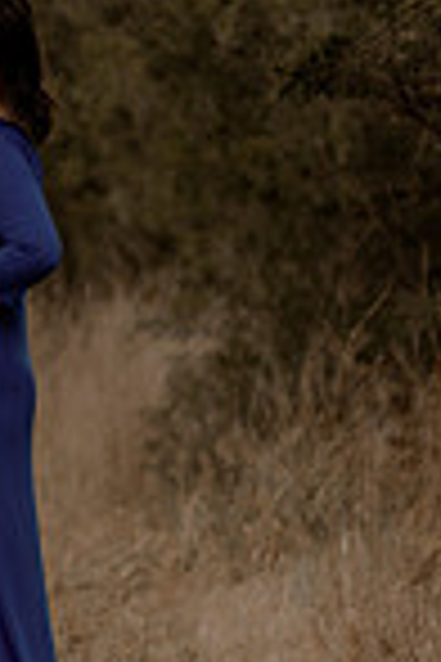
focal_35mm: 389
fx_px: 7147
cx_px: -158
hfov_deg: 3.5
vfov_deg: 5.3
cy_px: 252
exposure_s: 1/2000
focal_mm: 85
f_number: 1.4
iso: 200
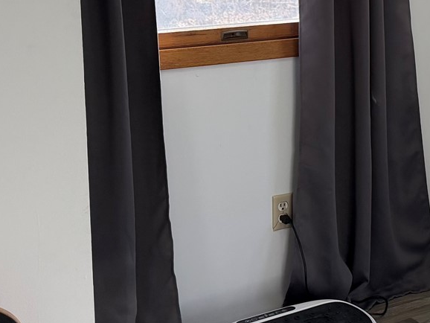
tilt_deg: -8.7
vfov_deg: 17.2
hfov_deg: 22.1
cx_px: 431
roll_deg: +0.0
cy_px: 46
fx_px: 1056
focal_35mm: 85
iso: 125
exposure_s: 1/172
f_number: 1.78
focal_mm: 6.76
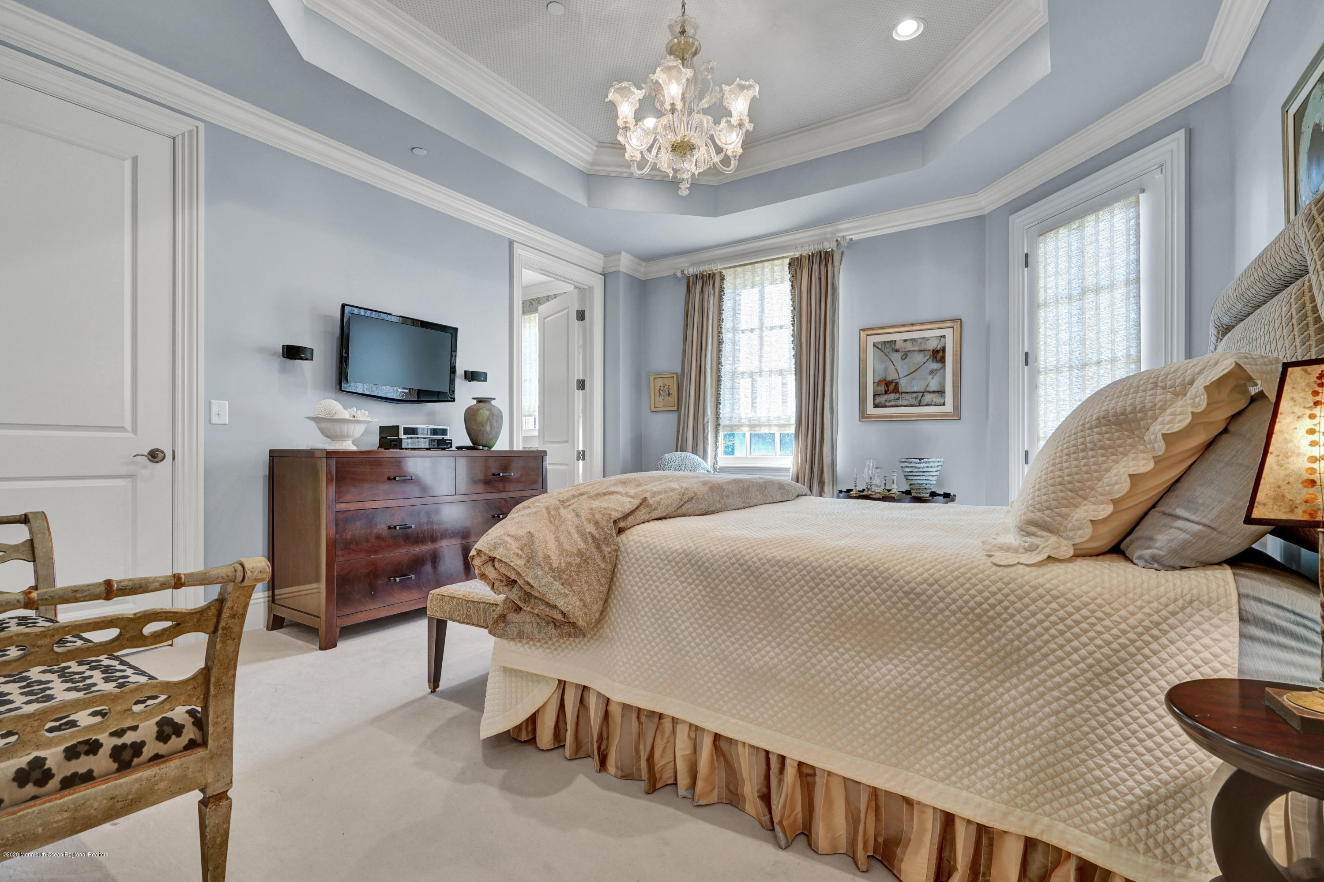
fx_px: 588
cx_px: 662
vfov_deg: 73.7
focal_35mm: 16
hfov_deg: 96.7
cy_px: 441
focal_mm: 16
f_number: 8
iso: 250
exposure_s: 1/6
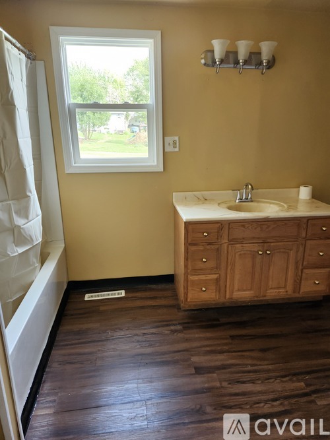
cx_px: 165
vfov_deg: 73.9
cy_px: 220
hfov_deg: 58.9
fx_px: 292
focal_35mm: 23
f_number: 1.8
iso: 320
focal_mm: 5.54
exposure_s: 1/120
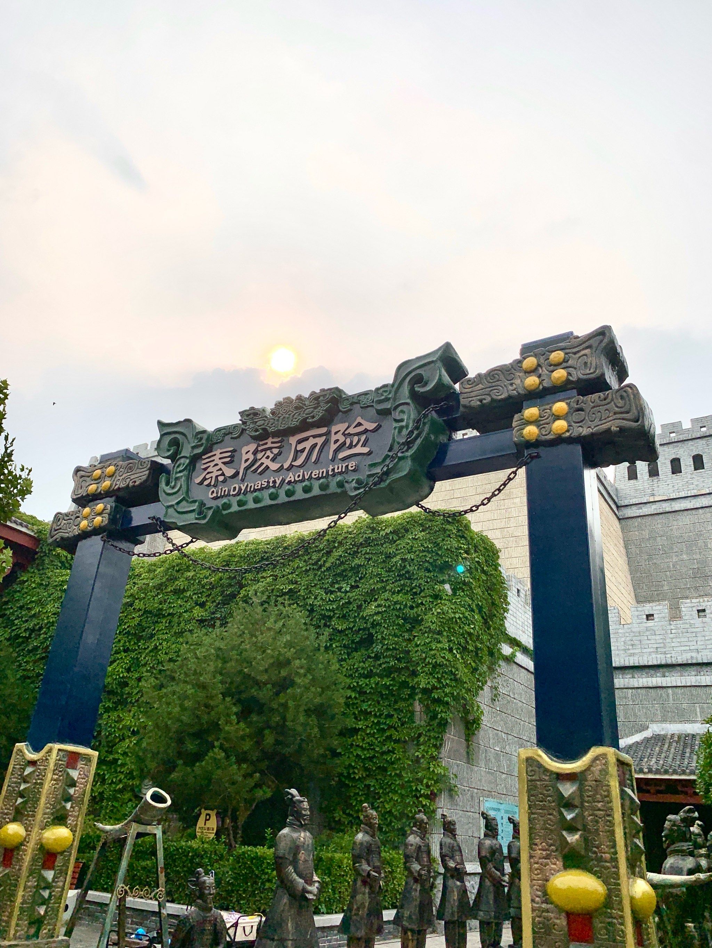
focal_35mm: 26
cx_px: 356
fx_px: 713
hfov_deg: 53.1
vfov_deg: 67.3
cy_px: 474
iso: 25
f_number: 1.8
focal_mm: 4.25
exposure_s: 1/5714
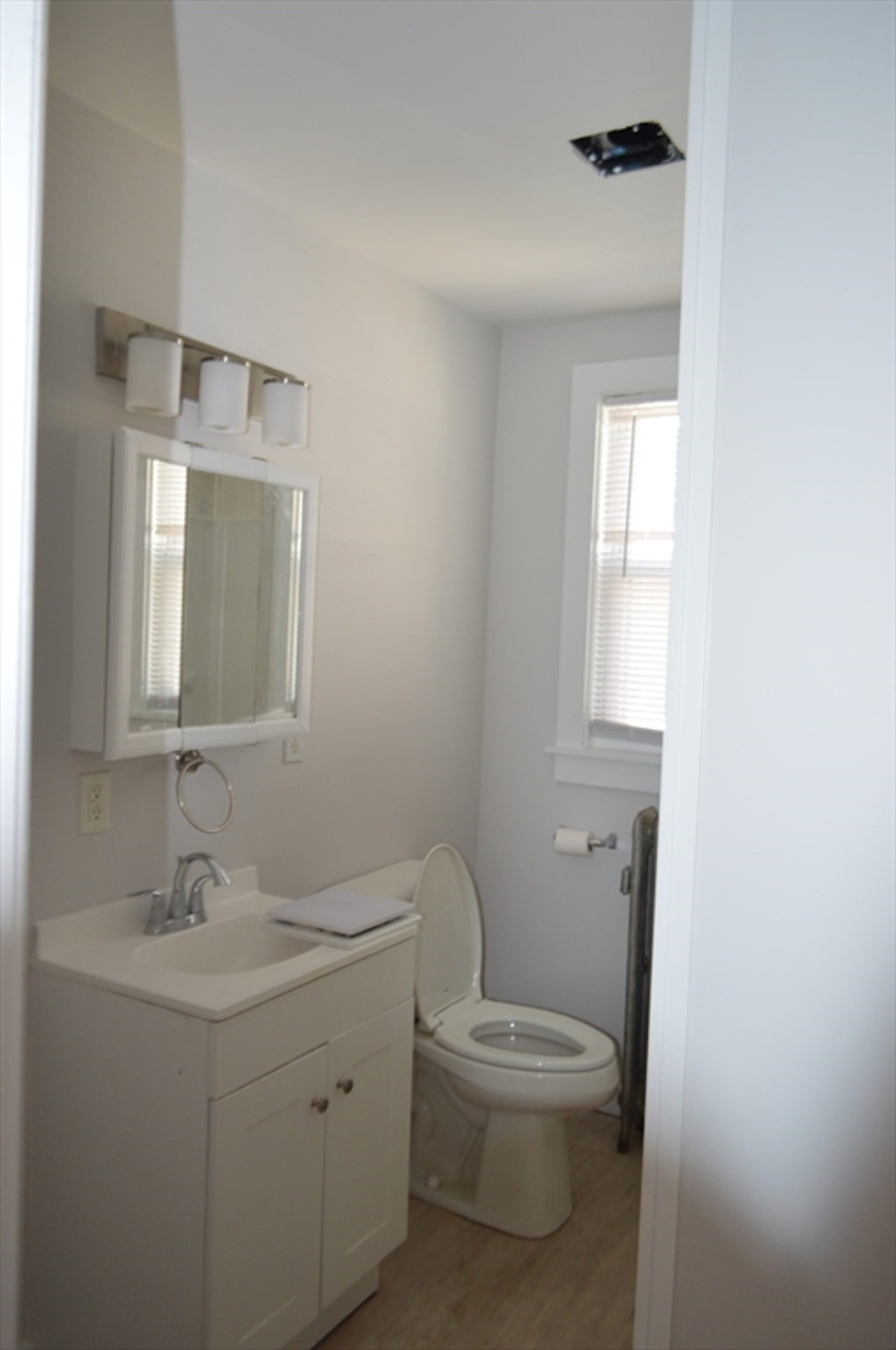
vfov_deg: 67.4
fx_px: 1011
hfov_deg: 47.8
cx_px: 448
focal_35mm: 27
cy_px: 675
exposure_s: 1/80
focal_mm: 18
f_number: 4
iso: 400
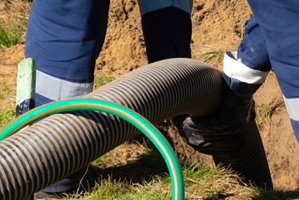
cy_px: 110
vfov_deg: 4.5
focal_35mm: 303
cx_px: 246
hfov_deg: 6.8
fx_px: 2517
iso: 100
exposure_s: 1/320
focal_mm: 55.66
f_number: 5.6
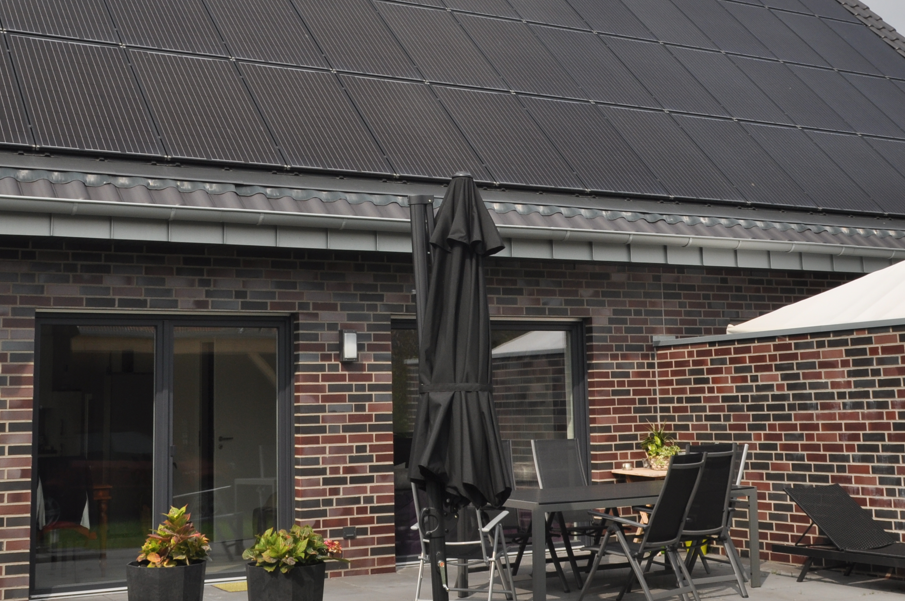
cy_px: 157
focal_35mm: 53
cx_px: 436
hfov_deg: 37.6
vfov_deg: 25.2
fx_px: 1331
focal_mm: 20
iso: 200
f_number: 16
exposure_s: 1/200
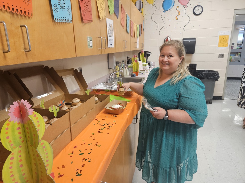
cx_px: 122
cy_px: 92
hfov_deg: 73.9
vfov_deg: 58.9
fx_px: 163
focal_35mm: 23
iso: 400
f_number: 1.8
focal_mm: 5.4
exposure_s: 1/120
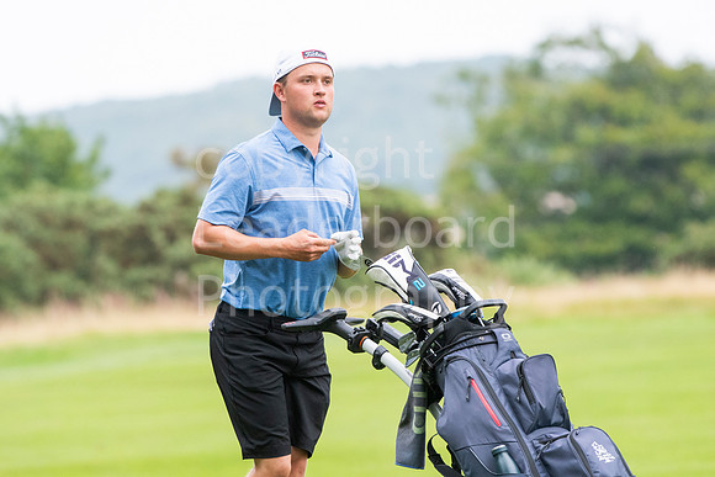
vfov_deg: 2.9
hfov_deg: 4.3
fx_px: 9535
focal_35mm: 480
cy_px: 238
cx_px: 358
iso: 2000
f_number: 5.6
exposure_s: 1/1250
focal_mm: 320
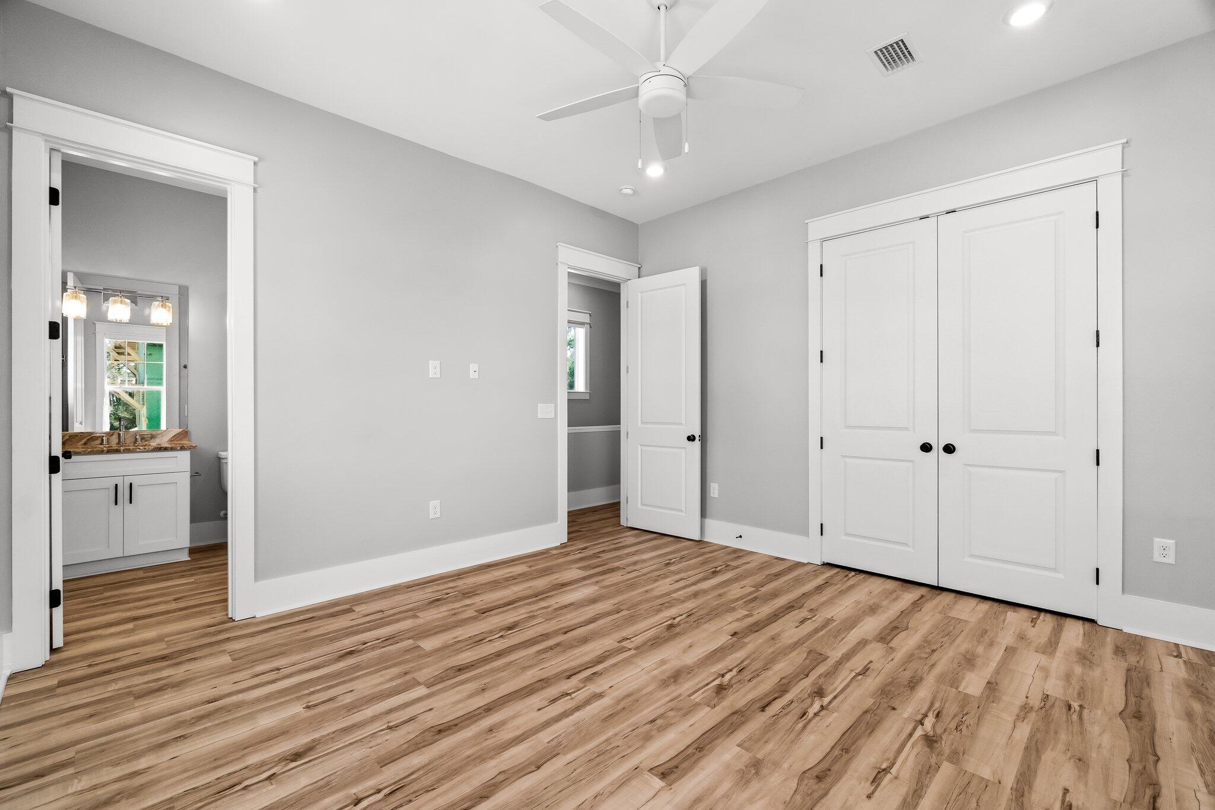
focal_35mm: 15
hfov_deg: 100.4
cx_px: 608
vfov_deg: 77.3
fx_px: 506
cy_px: 405
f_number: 8
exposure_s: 1/5
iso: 800
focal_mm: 10
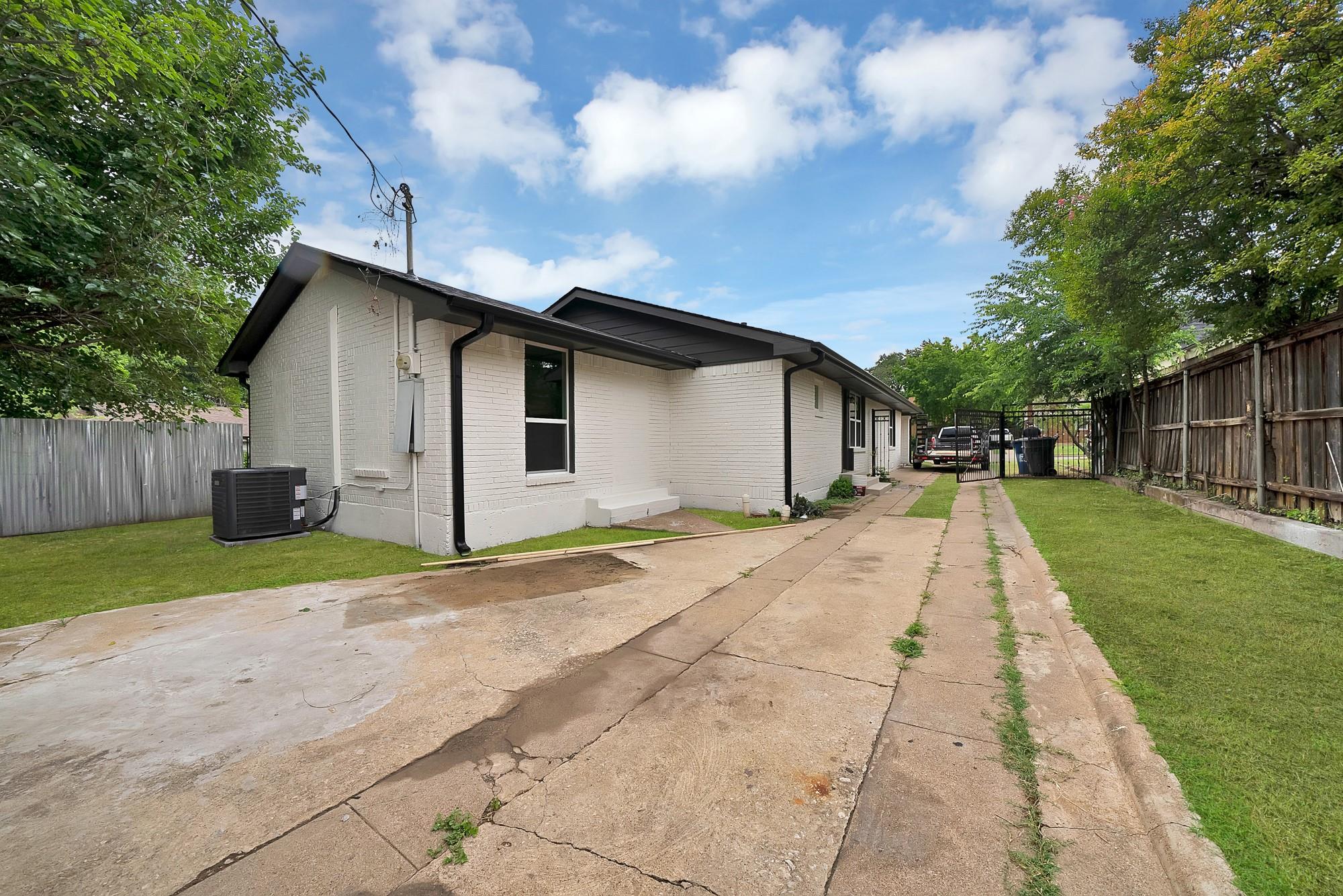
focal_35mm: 12
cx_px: 672
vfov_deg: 90.1
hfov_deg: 112.6
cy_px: 448
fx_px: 448
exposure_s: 1/320
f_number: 9
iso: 640
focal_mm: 12
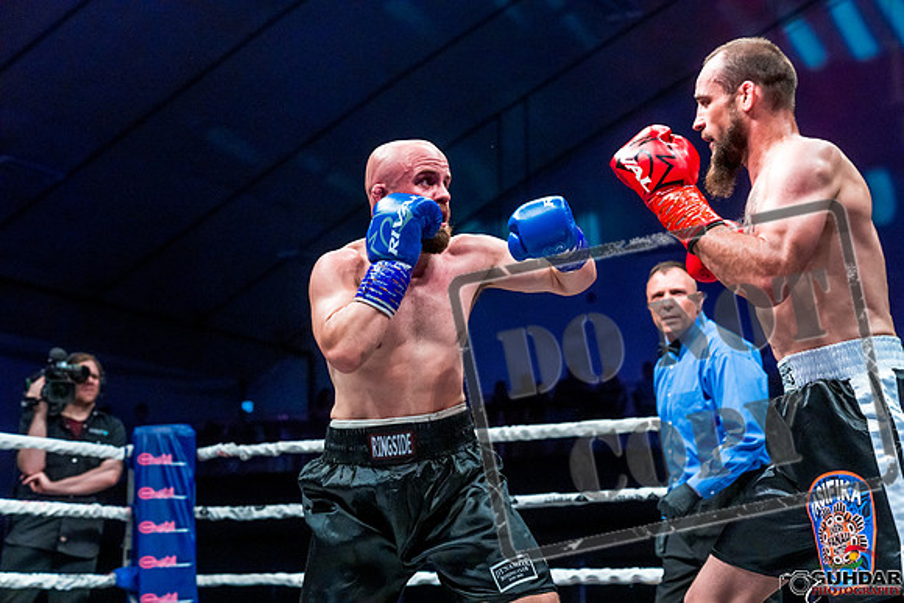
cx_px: 452
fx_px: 1658
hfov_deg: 30.5
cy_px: 302
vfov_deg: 20.6
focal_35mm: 66
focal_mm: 66
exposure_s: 1/1000
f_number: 4
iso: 4000
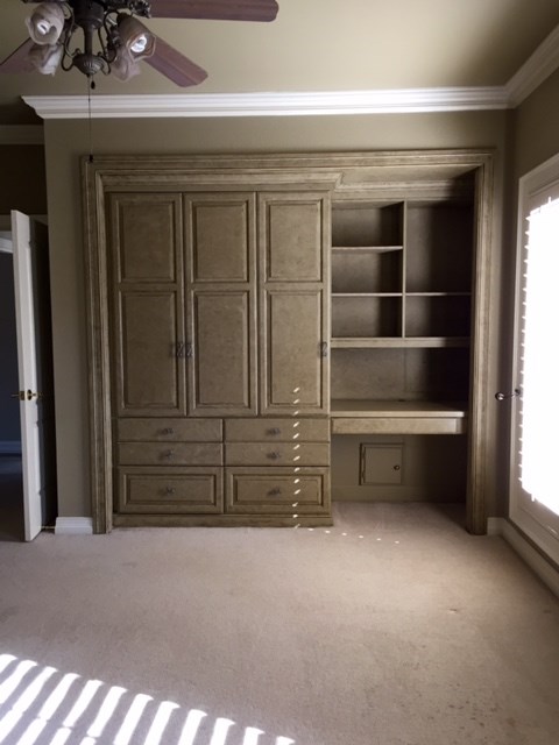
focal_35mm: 29
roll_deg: -1.1
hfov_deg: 48.2
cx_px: 280
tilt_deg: -3.6
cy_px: 372
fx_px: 624
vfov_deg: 61.7
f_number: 2.2
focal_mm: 4.15
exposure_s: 1/30
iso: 64
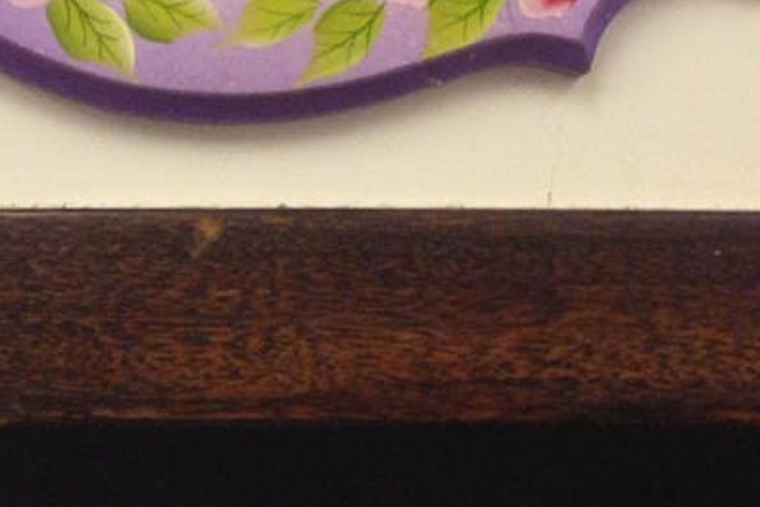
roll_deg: -3.9
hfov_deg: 19.5
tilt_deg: +17.9
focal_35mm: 104
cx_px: 184
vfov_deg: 12.4
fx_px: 2195
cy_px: -290
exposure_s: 1/20
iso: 250
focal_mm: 4.12
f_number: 2.4
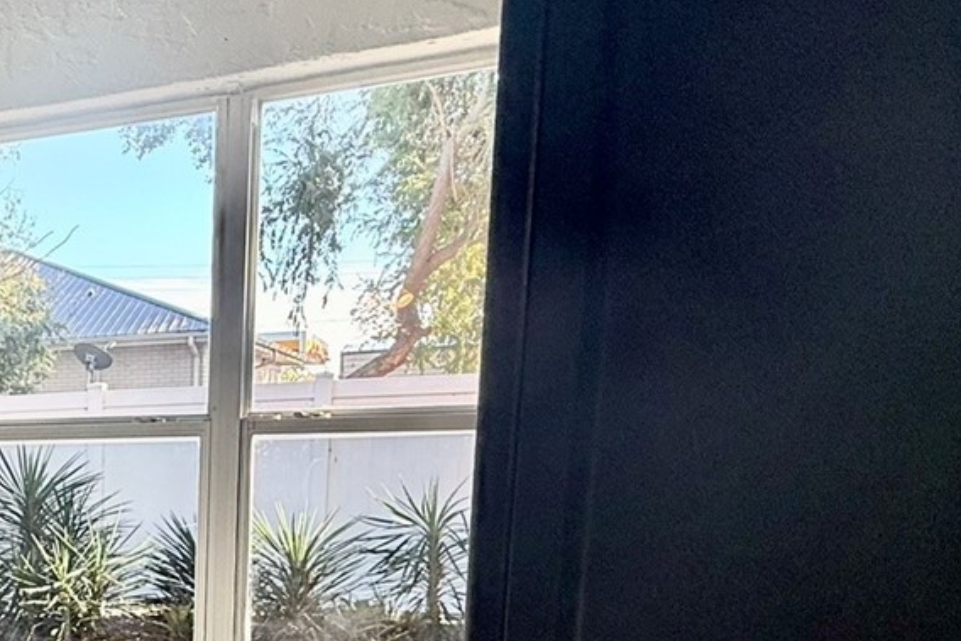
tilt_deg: -12.1
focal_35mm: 41
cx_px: -59
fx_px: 1095
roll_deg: +2.6
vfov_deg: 30.0
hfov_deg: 39.9
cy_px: 668
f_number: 2.2
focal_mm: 2.22
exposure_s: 1/120
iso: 80
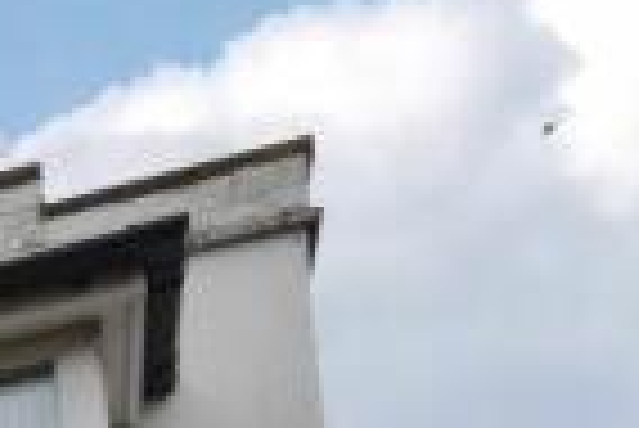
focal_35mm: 108
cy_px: 1291
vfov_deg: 9.7
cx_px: -756
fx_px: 1919
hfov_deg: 14.5
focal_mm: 10
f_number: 8
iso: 250
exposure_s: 1/250
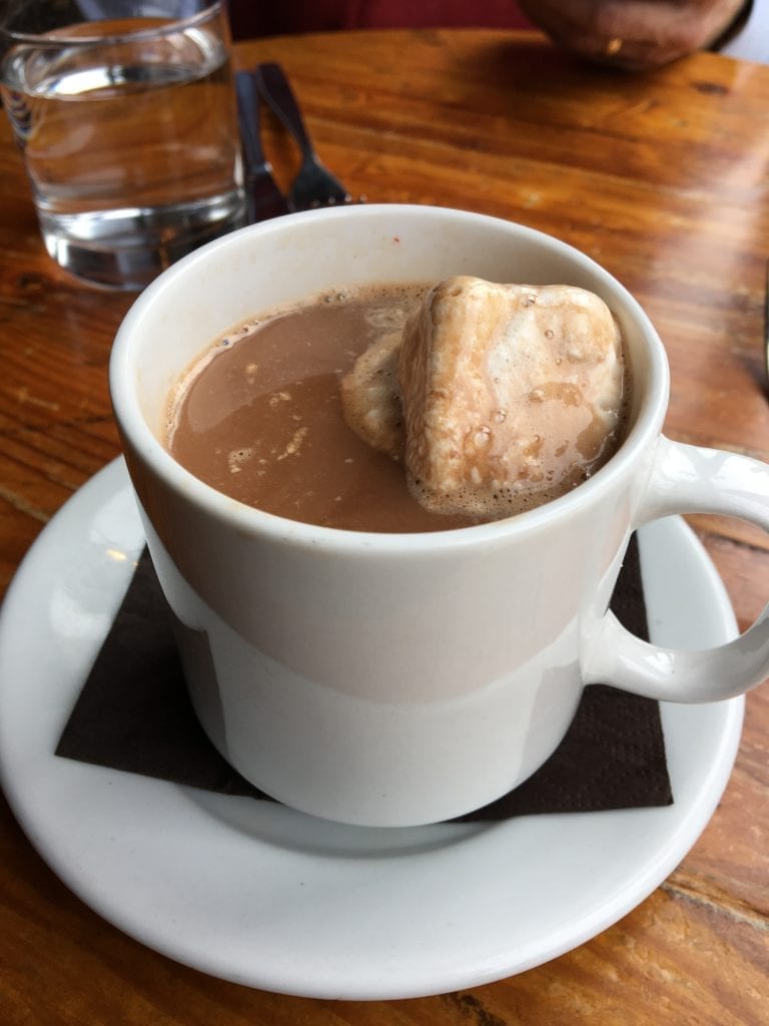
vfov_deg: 61.7
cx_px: 384
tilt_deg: -45.1
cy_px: 513
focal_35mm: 29
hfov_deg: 48.2
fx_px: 859
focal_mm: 4.15
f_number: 2.2
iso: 25
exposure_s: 1/124
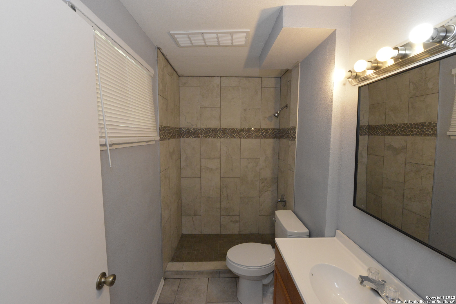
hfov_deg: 104.3
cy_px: 152
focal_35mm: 14
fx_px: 177
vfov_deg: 81.2
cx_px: 228
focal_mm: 14
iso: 6400
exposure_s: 1/200
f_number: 11
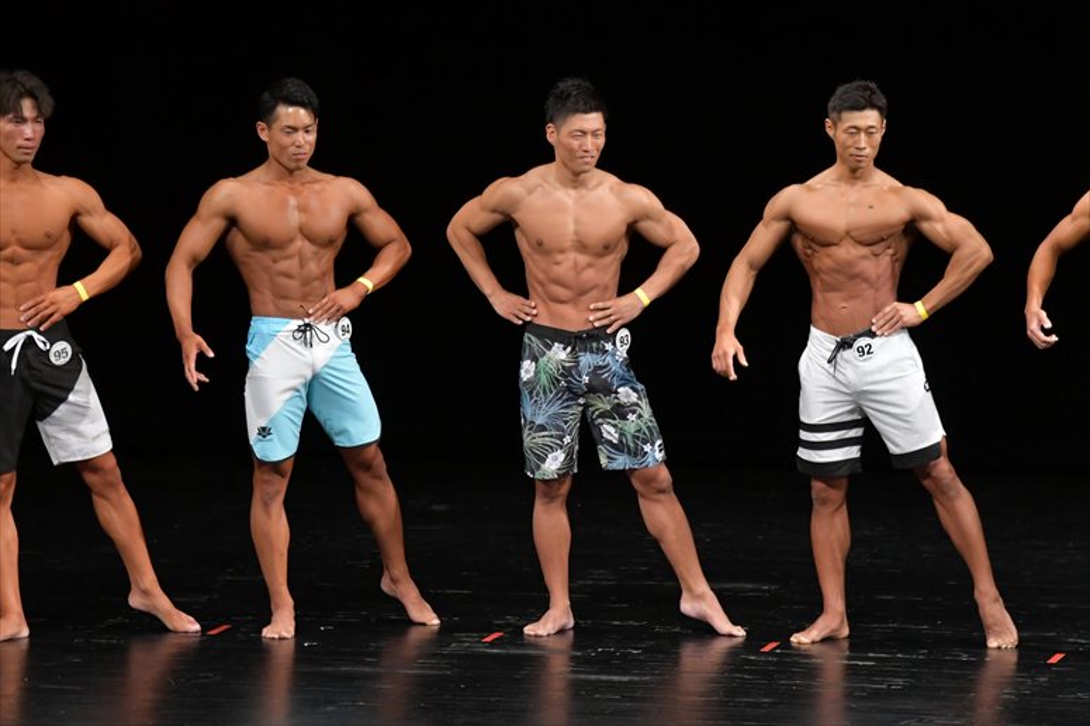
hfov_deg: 8.1
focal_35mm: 255
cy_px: 363
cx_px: 545
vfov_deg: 5.4
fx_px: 7717
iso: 3200
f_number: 5.6
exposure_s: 1/400
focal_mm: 170
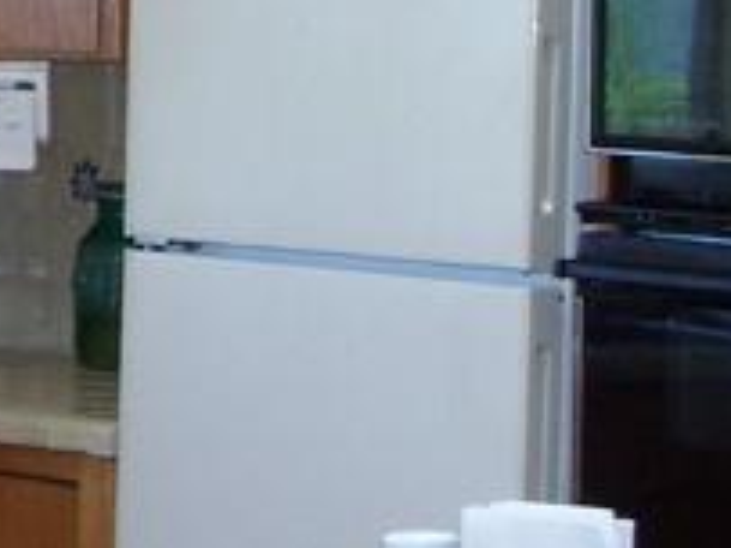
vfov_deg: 6.4
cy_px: 47
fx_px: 4917
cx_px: -461
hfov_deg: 8.3
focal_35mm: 233
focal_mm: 7.8
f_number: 2.8
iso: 125
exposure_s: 1/60
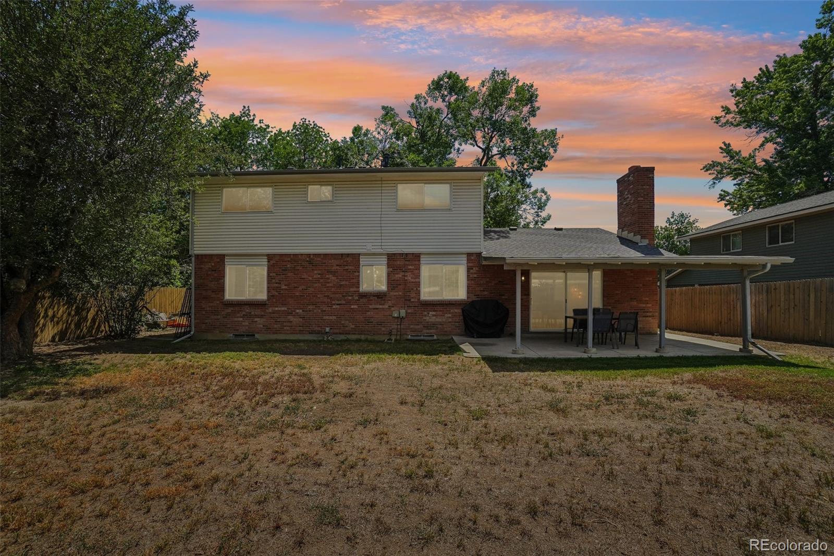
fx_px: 347
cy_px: 278
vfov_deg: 77.3
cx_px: 417
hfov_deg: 100.4
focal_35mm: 15
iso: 400
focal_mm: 10
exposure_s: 1/800
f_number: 8
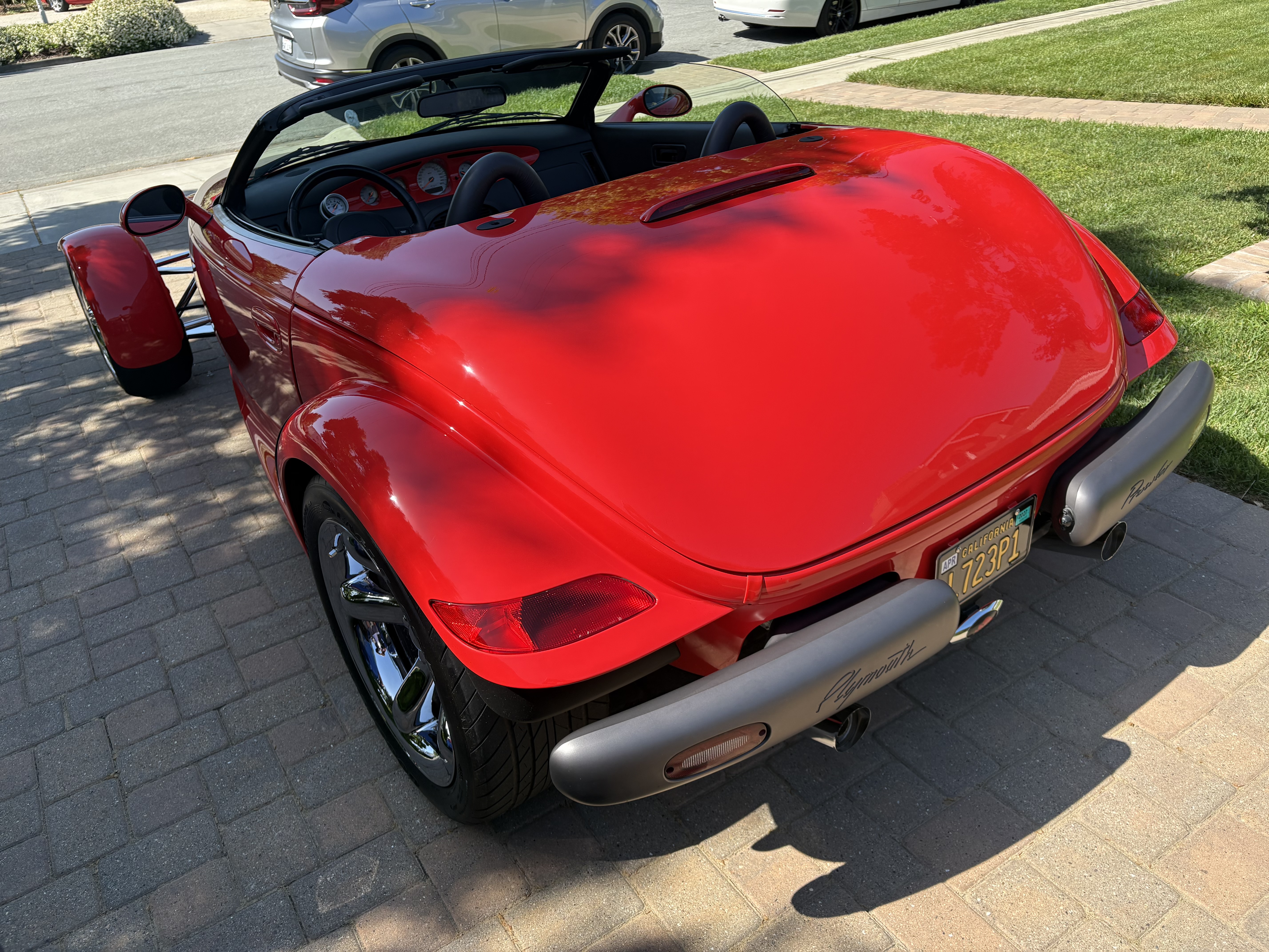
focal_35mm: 26
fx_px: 953
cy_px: 476
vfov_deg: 53.1
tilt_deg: -29.2
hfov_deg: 67.3
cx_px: 634
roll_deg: +5.1
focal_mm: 5.96
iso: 50
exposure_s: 1/1175
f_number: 1.6
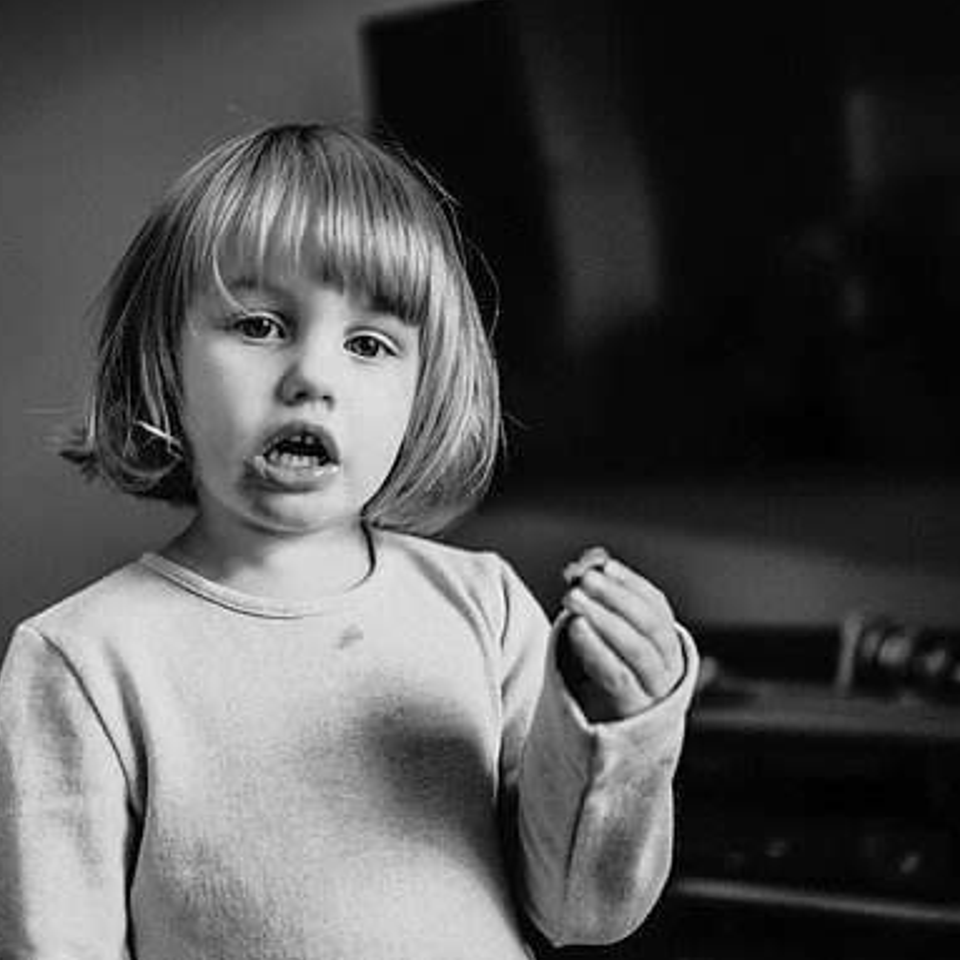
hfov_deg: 36.9
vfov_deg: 37.6
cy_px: 479
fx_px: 1412
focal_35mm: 45
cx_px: 268
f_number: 2
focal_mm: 35
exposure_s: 1/160
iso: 220
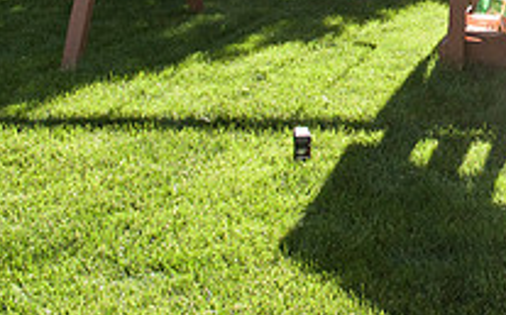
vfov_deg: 15.6
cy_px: -150
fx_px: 1061
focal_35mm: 77
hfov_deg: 24.3
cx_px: 606
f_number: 5
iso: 400
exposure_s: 1/2000
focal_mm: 18
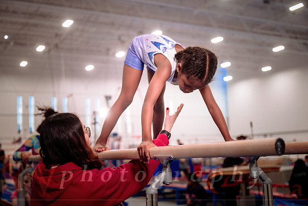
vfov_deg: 28.3
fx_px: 407
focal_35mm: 48
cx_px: 154
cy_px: 103
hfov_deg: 41.4
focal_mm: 45
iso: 1600
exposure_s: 1/400
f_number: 2.8
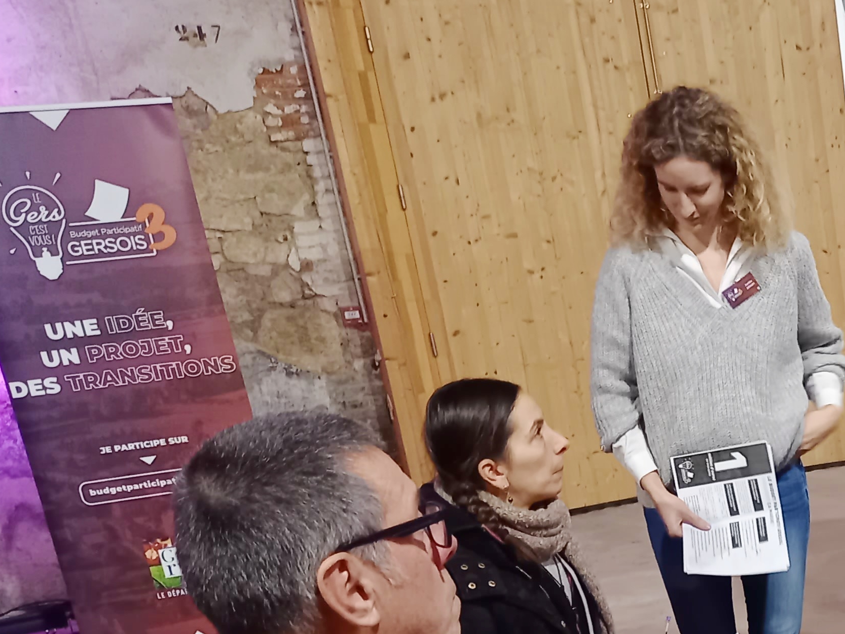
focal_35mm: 60
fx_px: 1465
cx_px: 976
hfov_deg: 28.6
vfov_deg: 22.8
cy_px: 726
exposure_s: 1/33
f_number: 2
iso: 400
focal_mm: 4.6
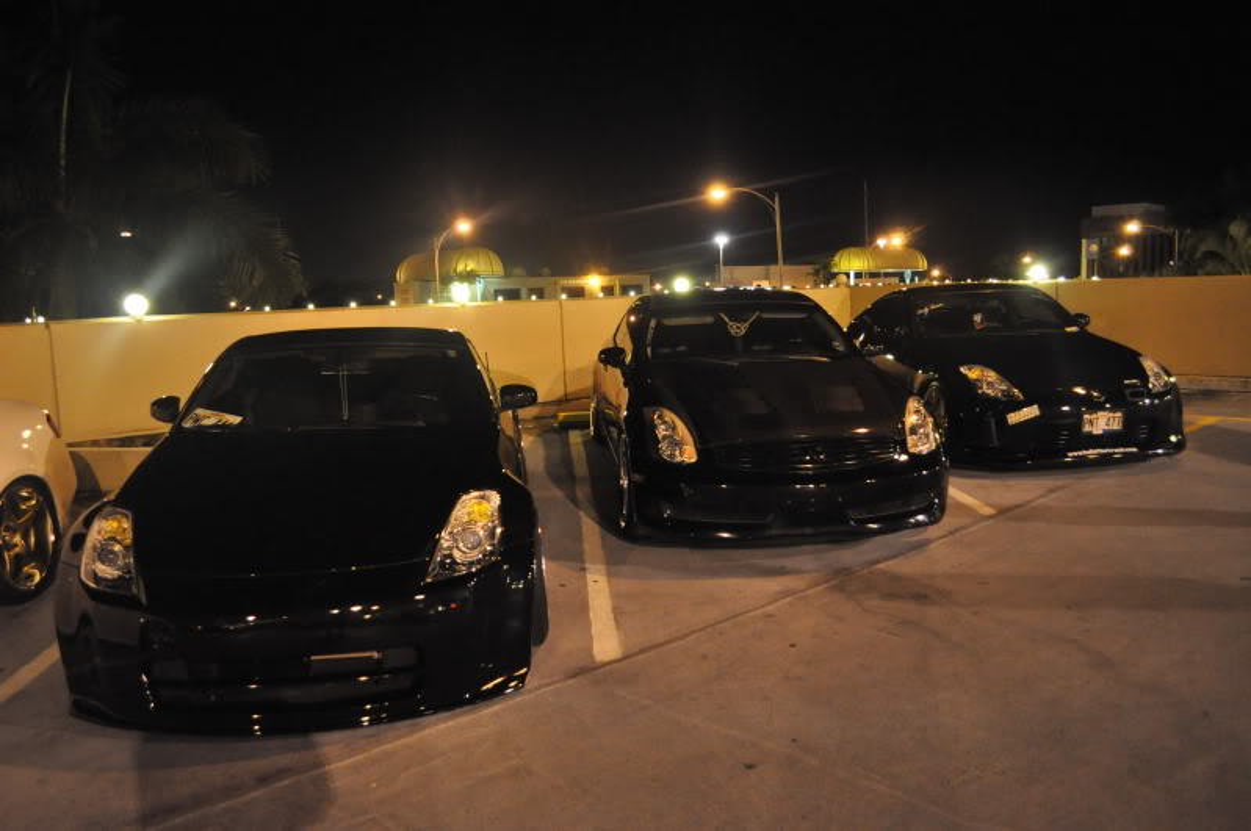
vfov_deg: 47.8
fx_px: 937
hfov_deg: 67.4
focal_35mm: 27
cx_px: 626
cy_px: 416
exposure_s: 1/20
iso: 3200
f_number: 3.5
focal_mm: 18
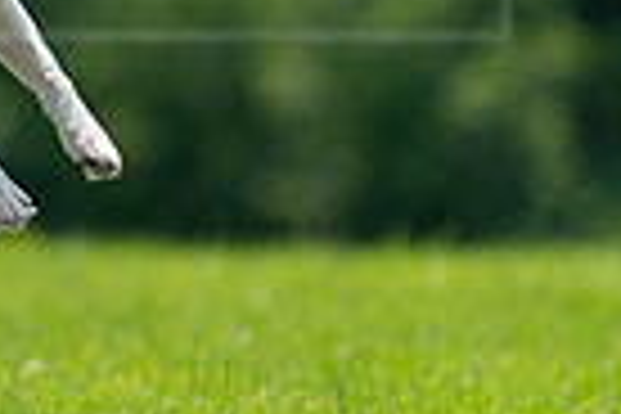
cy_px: -29
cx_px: -230
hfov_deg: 1.1
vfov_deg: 0.7
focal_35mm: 1863
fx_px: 32134
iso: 1250
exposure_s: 1/4000
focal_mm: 444
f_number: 6.3
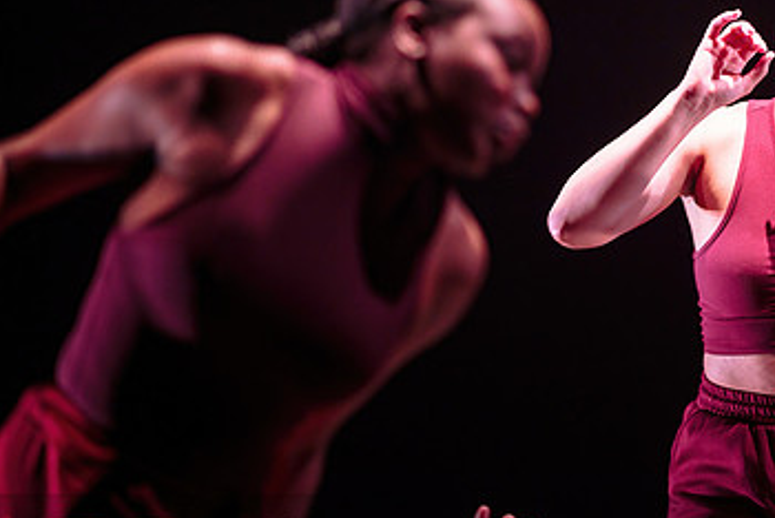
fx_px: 4266
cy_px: 206
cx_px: 659
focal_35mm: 198
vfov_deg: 6.9
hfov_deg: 10.3
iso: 1250
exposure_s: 1/250
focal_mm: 105
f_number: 1.4
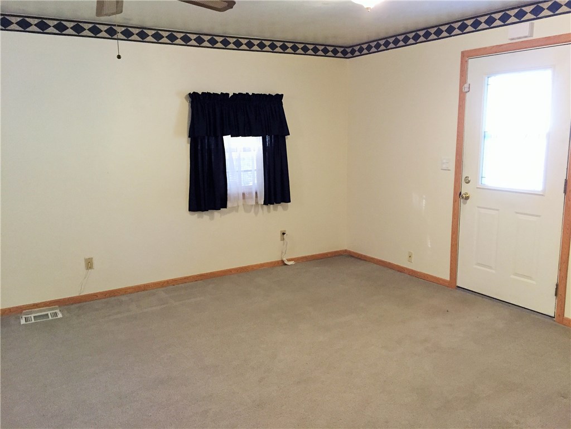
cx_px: 286
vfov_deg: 48.2
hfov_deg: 61.7
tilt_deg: -8.8
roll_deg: +0.5
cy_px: 214
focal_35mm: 29
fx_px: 478
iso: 250
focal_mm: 4.15
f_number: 2.2
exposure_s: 1/20
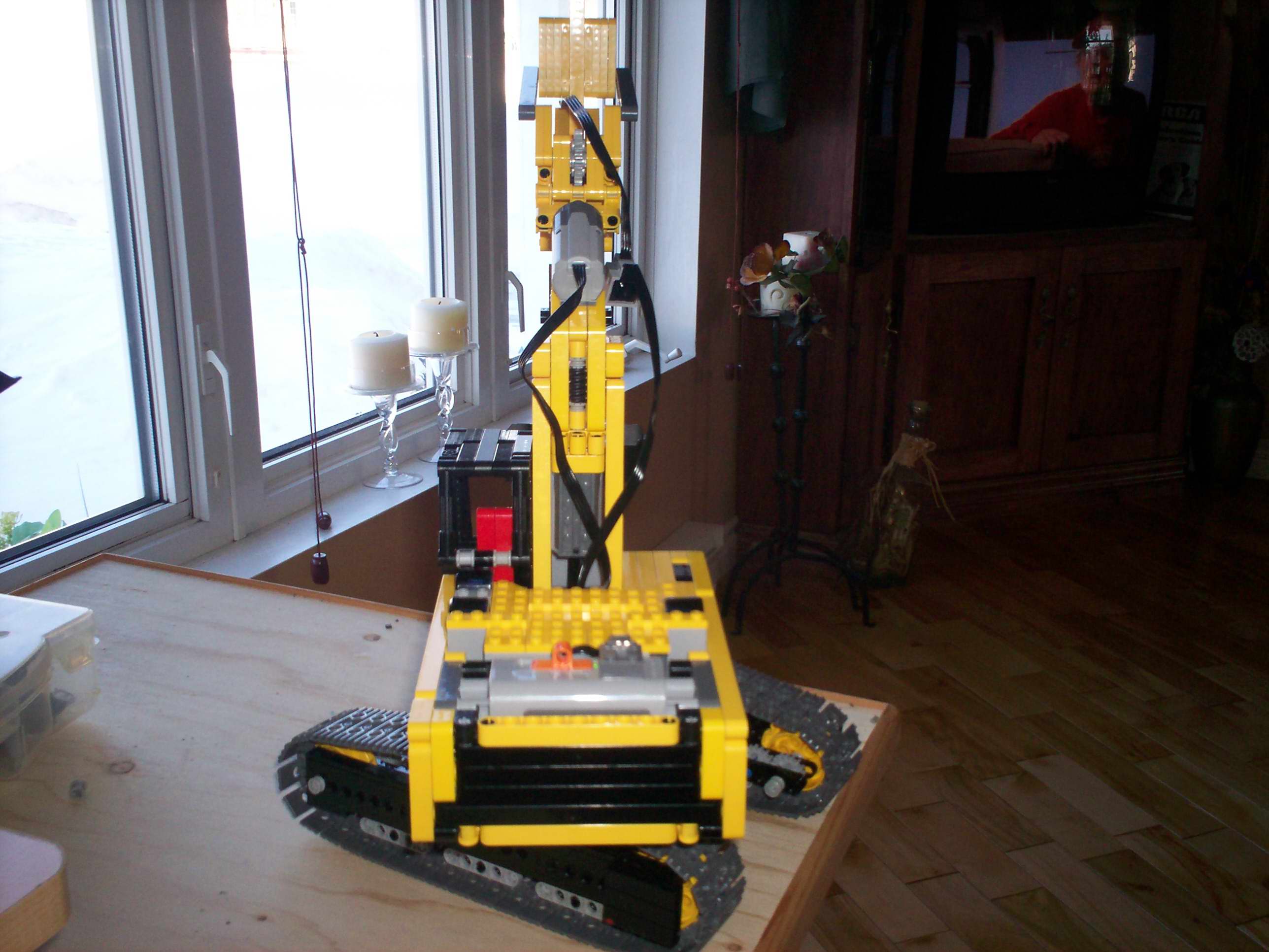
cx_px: 634
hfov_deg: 51.4
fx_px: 1320
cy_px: 476
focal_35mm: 36
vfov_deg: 39.7
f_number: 4.5
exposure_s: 1/60
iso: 140
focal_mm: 6
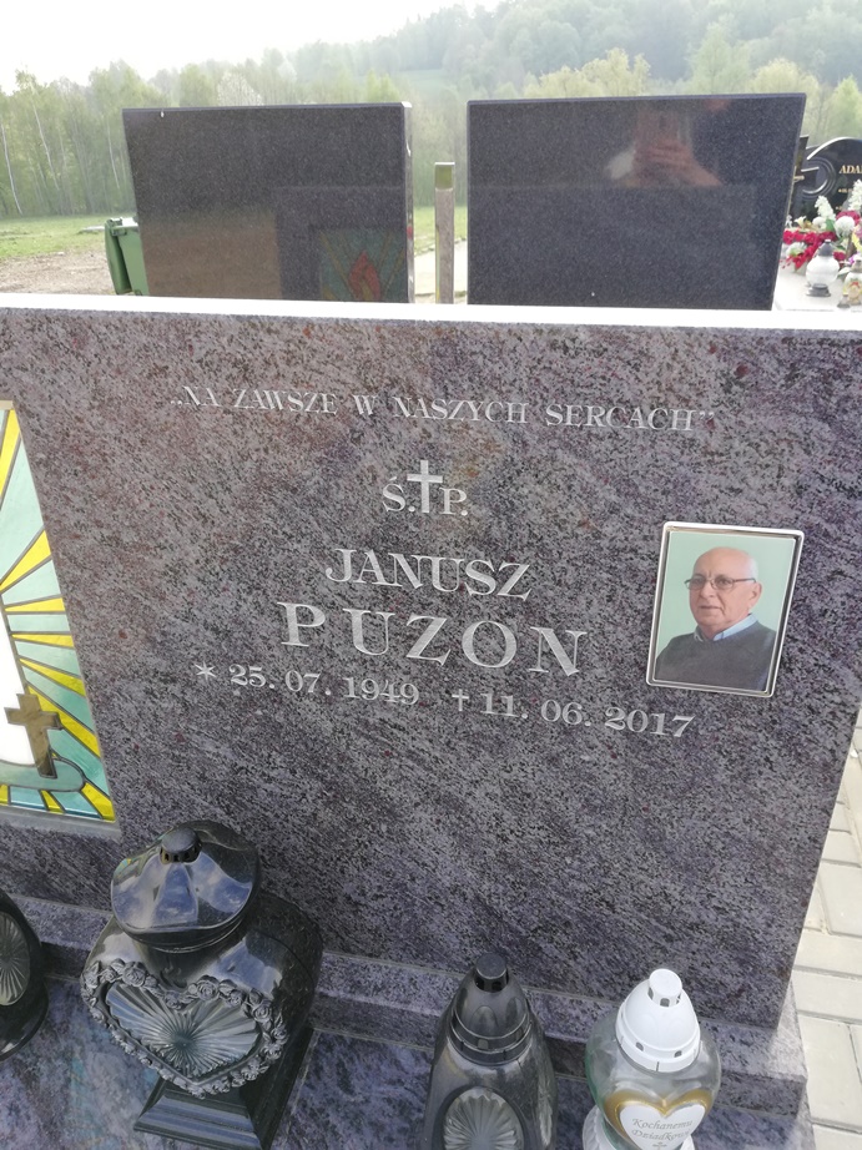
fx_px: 897
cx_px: 431
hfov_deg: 51.3
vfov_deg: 65.3
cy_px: 575
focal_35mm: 27
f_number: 2.2
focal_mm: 3.81
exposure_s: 1/155
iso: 50
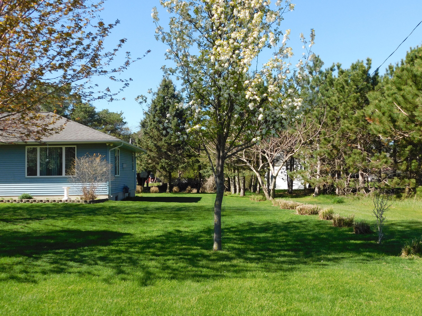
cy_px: 158
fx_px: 439
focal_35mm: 36
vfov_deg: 39.7
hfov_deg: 51.4
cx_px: 211
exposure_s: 1/500
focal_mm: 6.3
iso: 125
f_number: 3.5
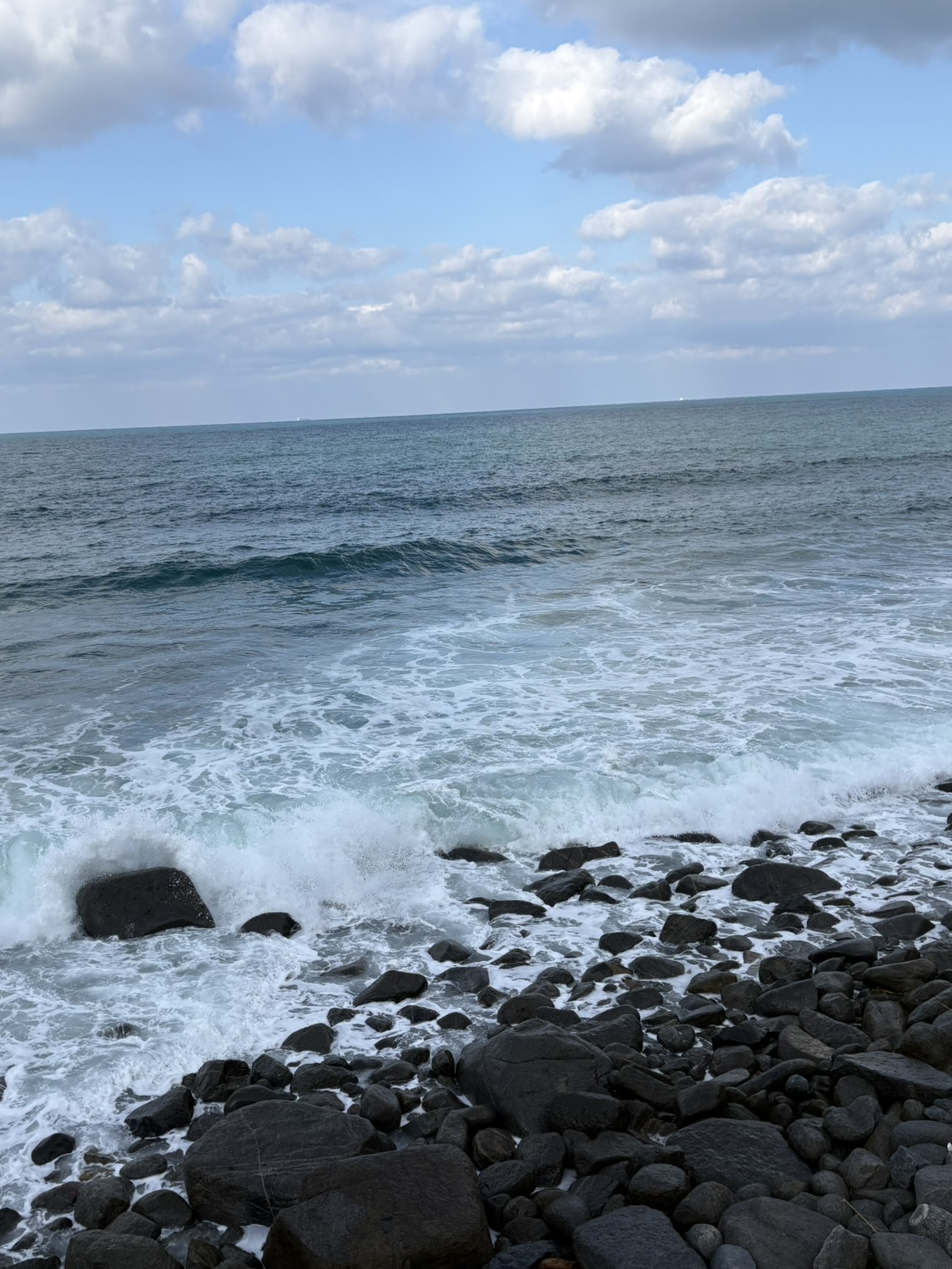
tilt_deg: -10.2
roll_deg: +3.1
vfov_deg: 52.6
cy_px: 632
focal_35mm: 35
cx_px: 393
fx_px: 1283
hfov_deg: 40.6
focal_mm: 5.96
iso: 50
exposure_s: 1/3279
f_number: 1.6
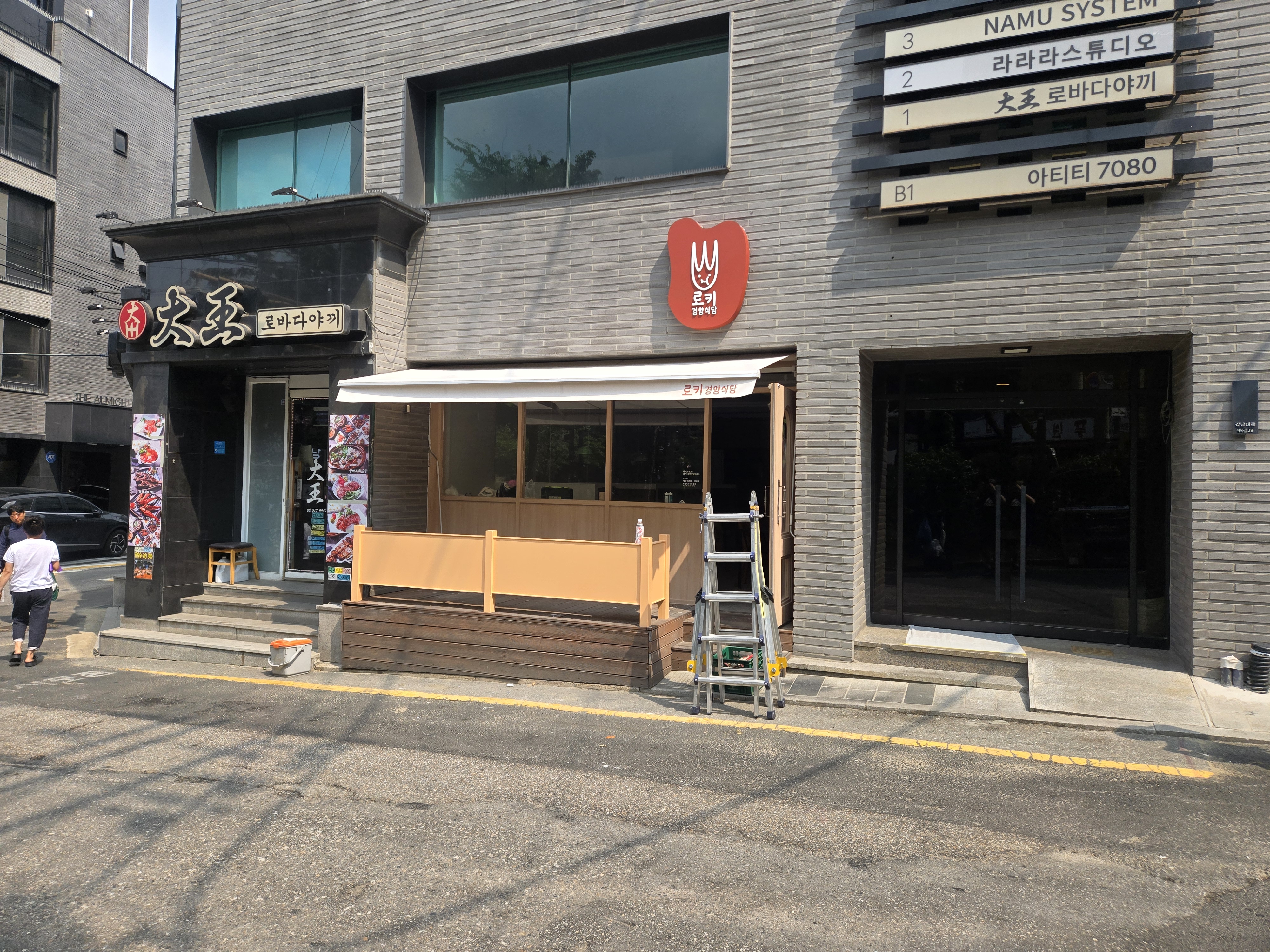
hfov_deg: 73.9
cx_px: 635
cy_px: 476
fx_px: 844
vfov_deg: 58.9
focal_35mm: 23
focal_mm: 5.4
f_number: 1.8
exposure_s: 1/2503
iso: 80
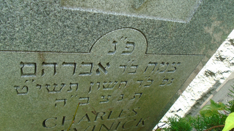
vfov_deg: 40.1
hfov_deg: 66.1
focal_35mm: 29
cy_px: 59
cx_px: 116
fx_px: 180
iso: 100
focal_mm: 4.6
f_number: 3.2
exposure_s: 1/250
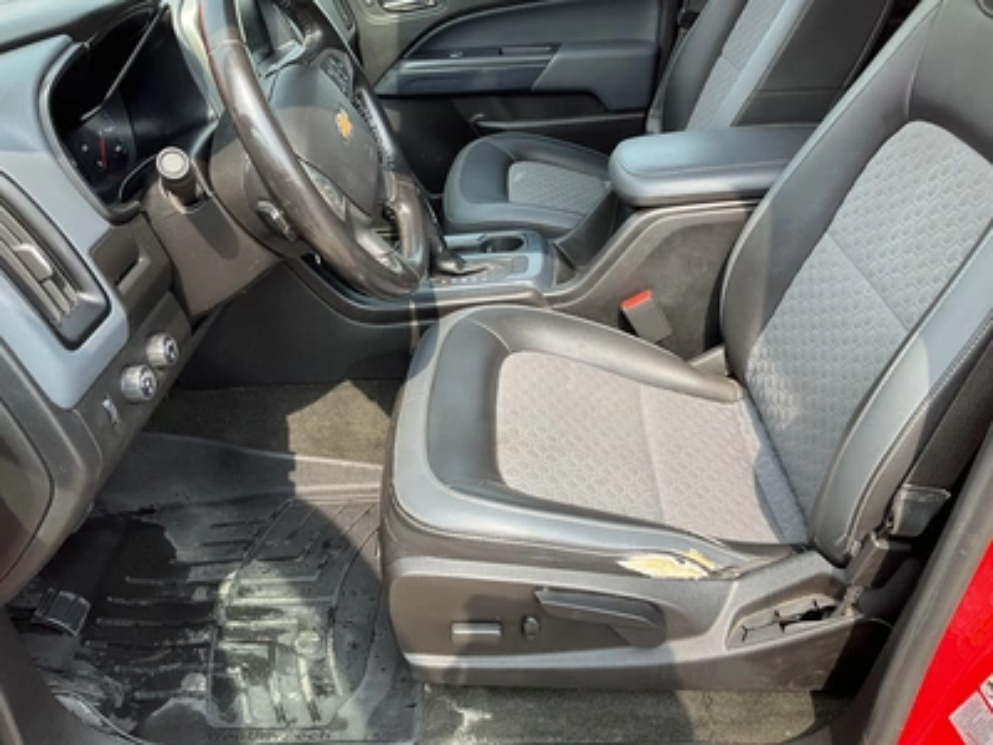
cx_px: 496
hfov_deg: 61.7
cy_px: 372
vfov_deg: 48.2
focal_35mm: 29
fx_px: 832
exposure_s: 1/163
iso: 20
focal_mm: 3
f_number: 1.8
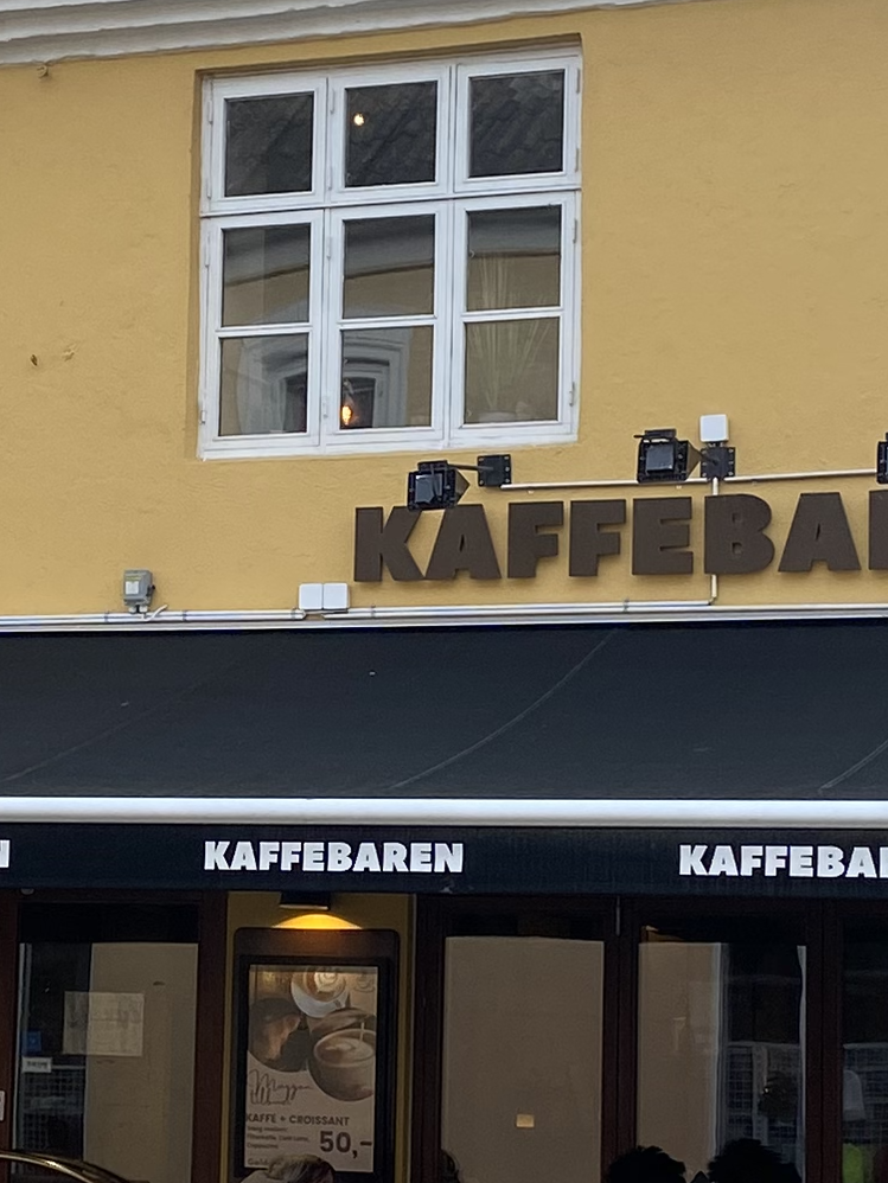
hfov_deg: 14.1
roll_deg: -2.6
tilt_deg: +6.7
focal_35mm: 105
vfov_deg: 18.7
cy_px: 633
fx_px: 3590
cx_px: 298
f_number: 1.8
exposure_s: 1/912
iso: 32
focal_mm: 4.25
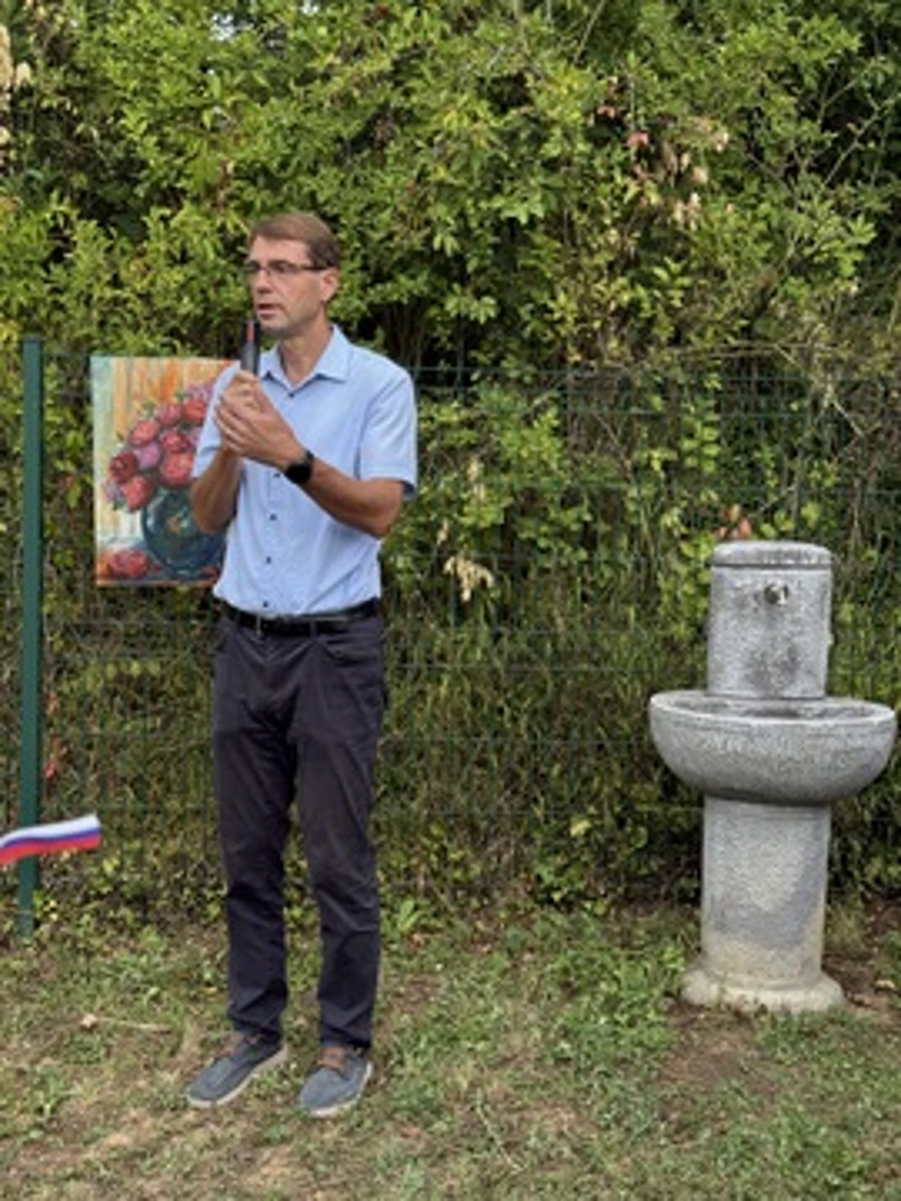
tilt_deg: -4.0
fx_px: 1666
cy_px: 600
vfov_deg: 39.7
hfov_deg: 30.3
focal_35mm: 48
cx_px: 450
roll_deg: -3.0
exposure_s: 1/160
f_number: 1.78
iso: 80
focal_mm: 6.76
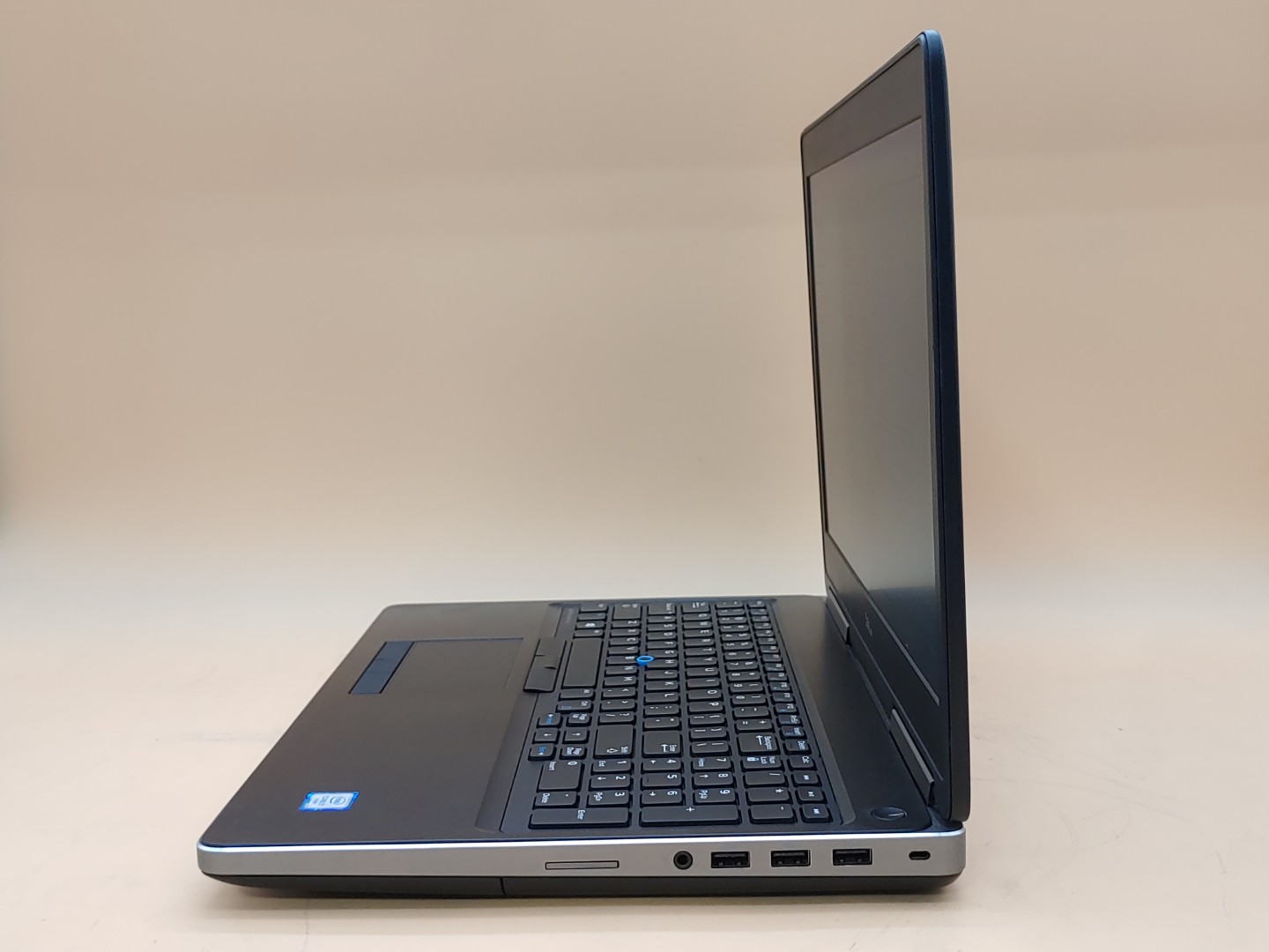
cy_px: 476
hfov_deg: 45.8
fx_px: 1503
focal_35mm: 41
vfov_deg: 35.1
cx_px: 634
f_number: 1.8
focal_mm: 4.36
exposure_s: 1/60
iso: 50
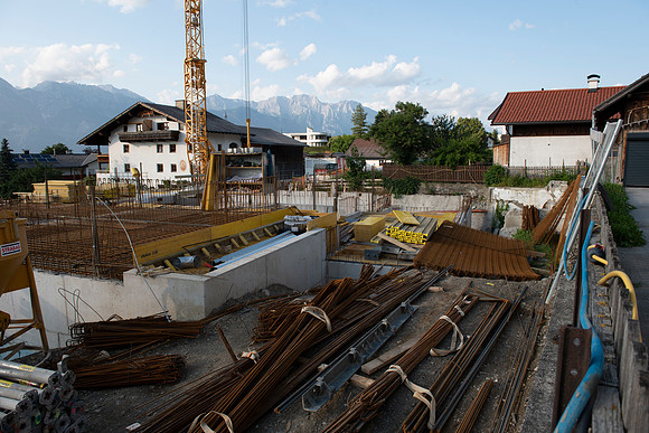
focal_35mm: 24
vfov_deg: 53.2
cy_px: 216
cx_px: 324
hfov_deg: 73.7
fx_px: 433
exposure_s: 1/160
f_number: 8
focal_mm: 24
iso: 125
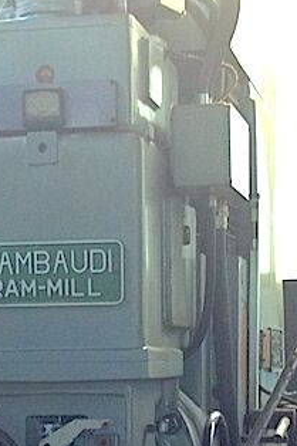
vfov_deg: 16.8
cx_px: 139
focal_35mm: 112
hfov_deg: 12.2
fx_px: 1387
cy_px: 643
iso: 100
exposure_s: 1/20
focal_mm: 4.12
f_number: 2.4
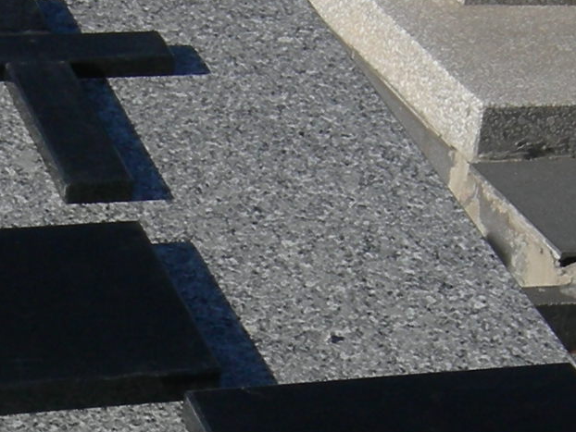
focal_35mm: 150
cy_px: 442
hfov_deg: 13.1
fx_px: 2497
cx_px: 73
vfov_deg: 9.8
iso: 64
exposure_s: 1/973
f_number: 7.6
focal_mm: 7.5
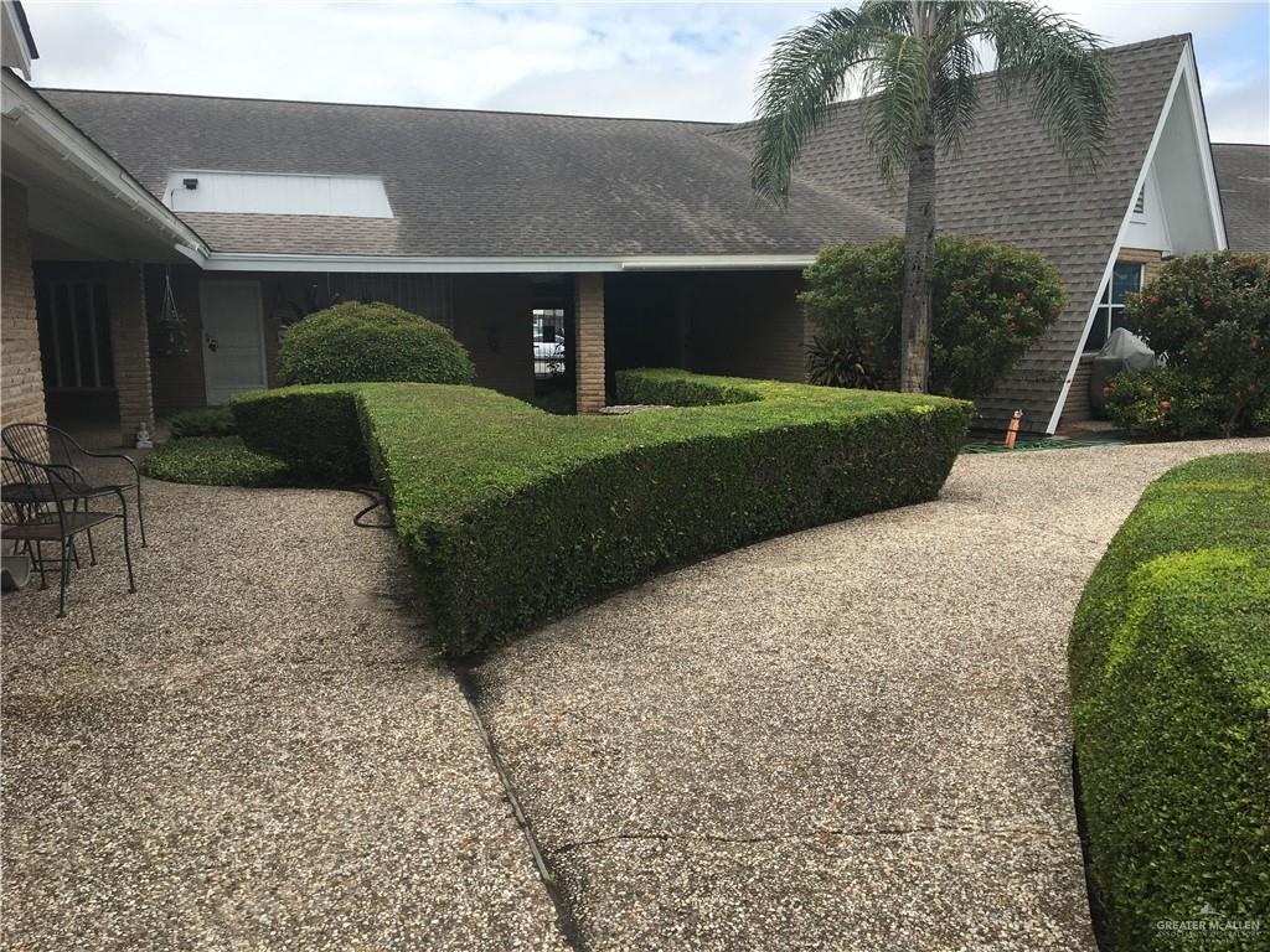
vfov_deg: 48.2
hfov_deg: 61.7
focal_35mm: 29
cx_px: 635
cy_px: 476
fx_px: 1064
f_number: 2.2
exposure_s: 1/1508
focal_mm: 4.15
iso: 25
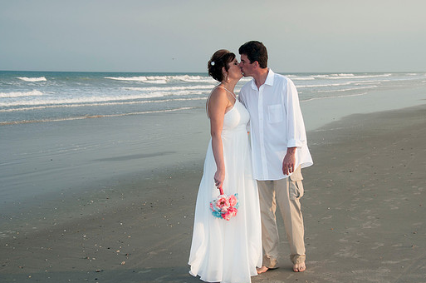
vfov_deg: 21.8
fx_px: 732
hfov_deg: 32.4
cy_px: 154
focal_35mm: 62
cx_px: 218
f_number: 5.6
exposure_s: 1/250
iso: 100
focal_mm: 36
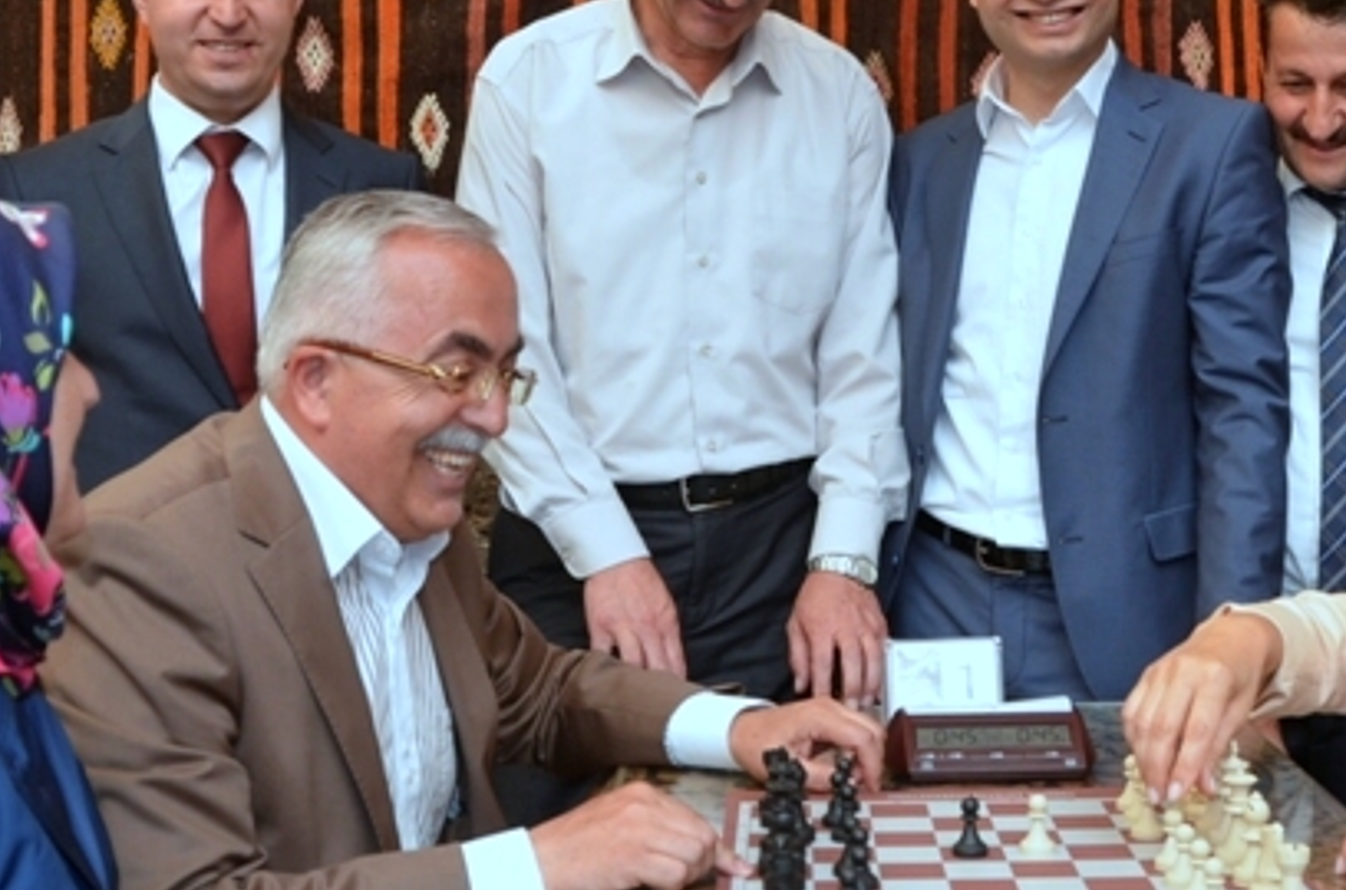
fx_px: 1977
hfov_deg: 37.5
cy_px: 461
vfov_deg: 25.4
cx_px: 782
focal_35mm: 53
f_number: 3.5
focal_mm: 18
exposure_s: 1/60
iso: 450
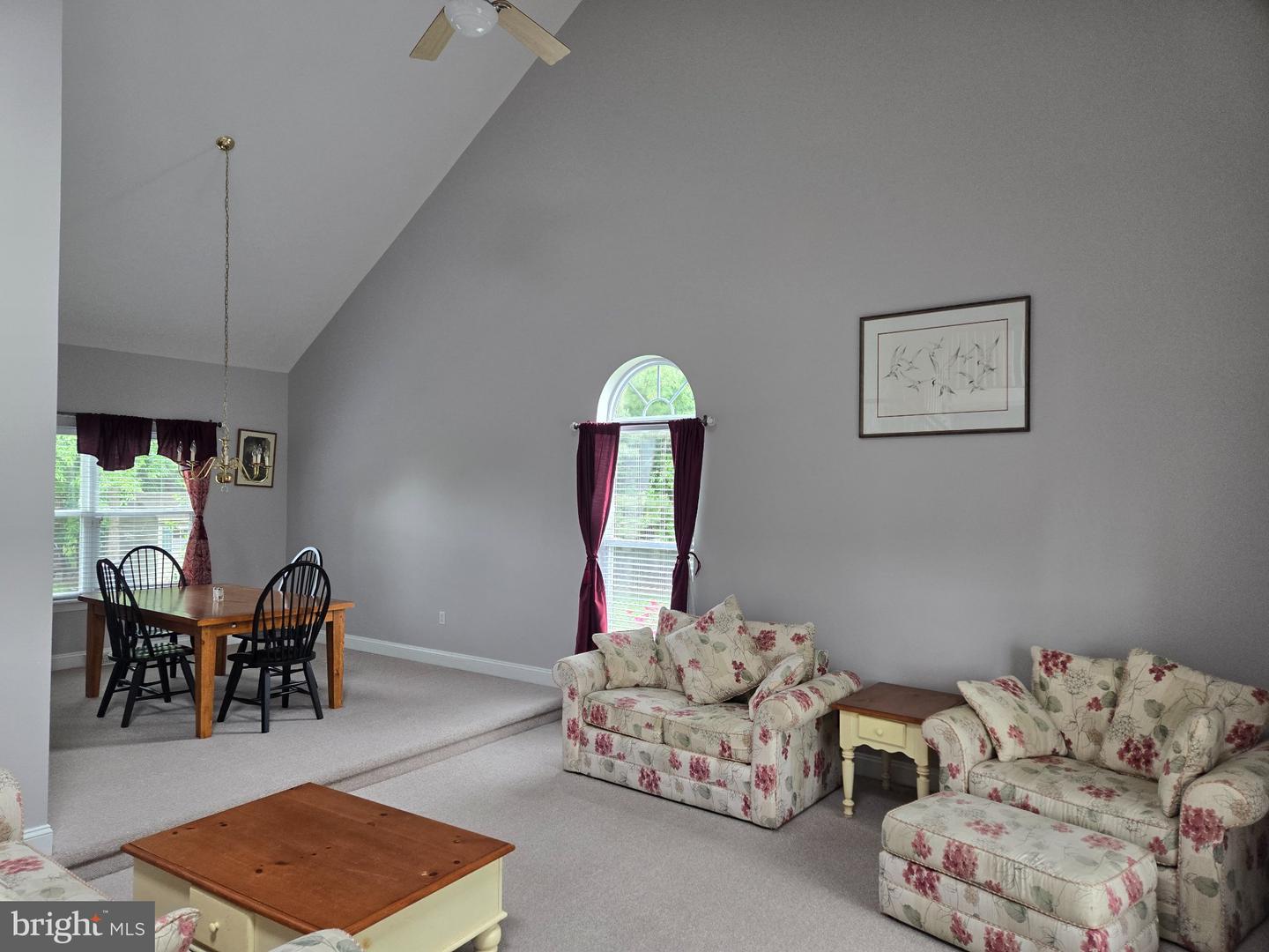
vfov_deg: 58.9
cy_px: 476
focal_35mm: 23
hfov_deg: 73.9
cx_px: 634
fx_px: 843
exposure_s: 1/180
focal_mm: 5.4
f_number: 1.8
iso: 125
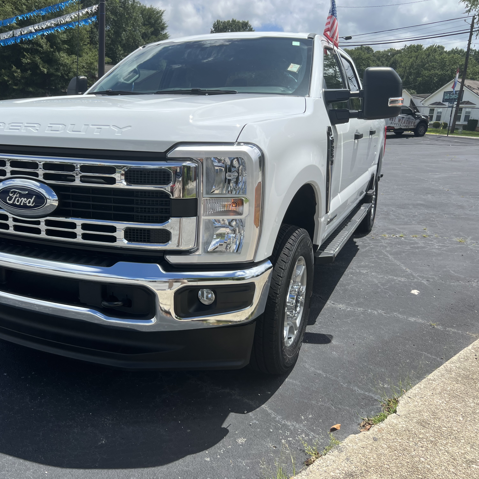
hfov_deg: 52.1
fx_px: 485
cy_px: 240
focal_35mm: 31
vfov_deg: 52.5
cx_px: 189
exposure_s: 1/4115
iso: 50
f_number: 1.5
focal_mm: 5.7
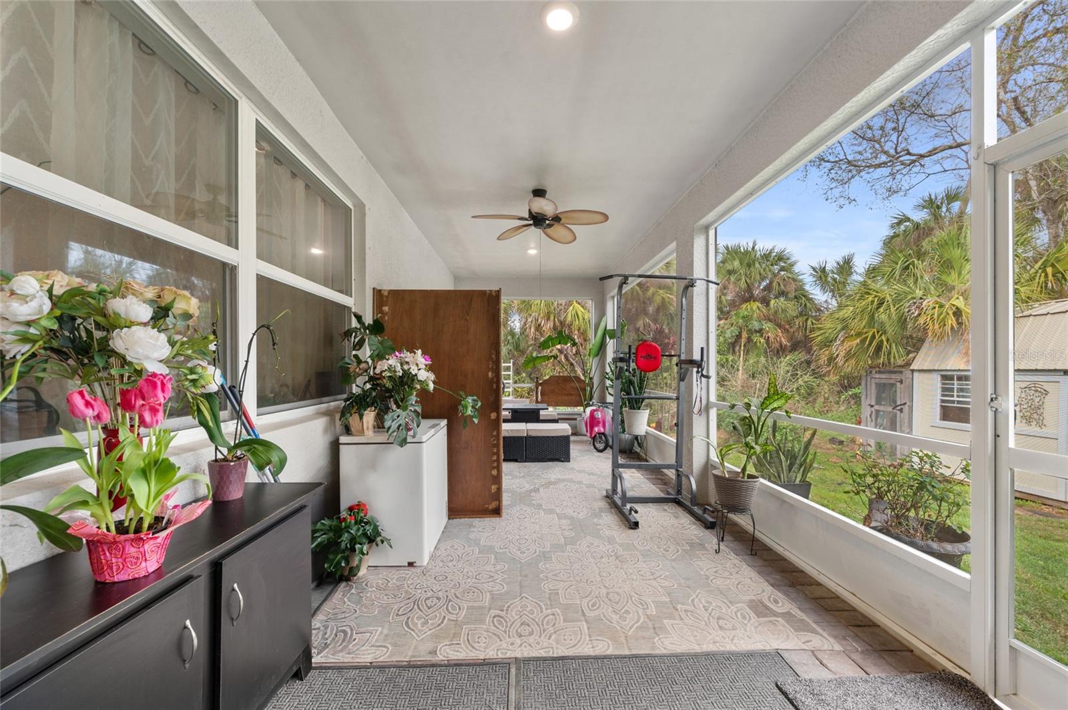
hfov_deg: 104.3
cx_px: 534
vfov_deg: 81.1
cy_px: 355
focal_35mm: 14
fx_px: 415
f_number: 8
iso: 200
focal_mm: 14
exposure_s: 1/2
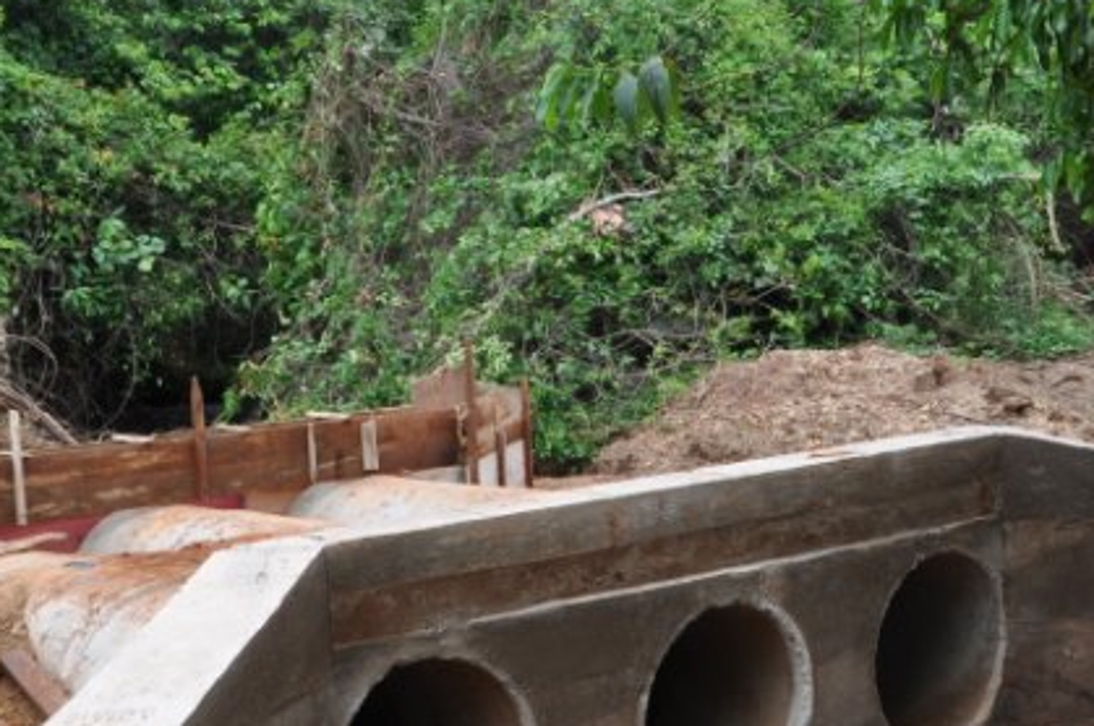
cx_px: 488
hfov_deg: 30.5
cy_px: 517
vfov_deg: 20.4
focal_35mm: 66
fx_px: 2003
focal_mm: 18
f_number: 9
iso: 200
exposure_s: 1/80
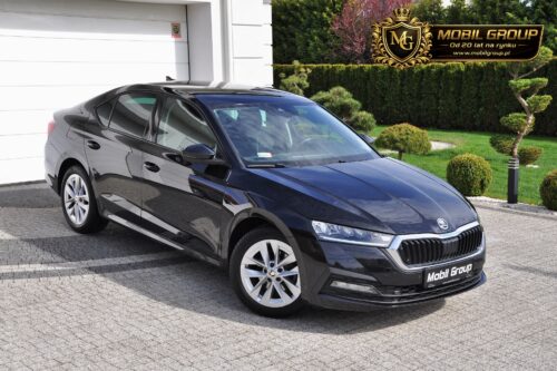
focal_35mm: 51
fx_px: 789
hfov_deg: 38.9
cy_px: 186
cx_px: 278
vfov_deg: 26.5
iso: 250
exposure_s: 1/400
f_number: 10
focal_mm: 34
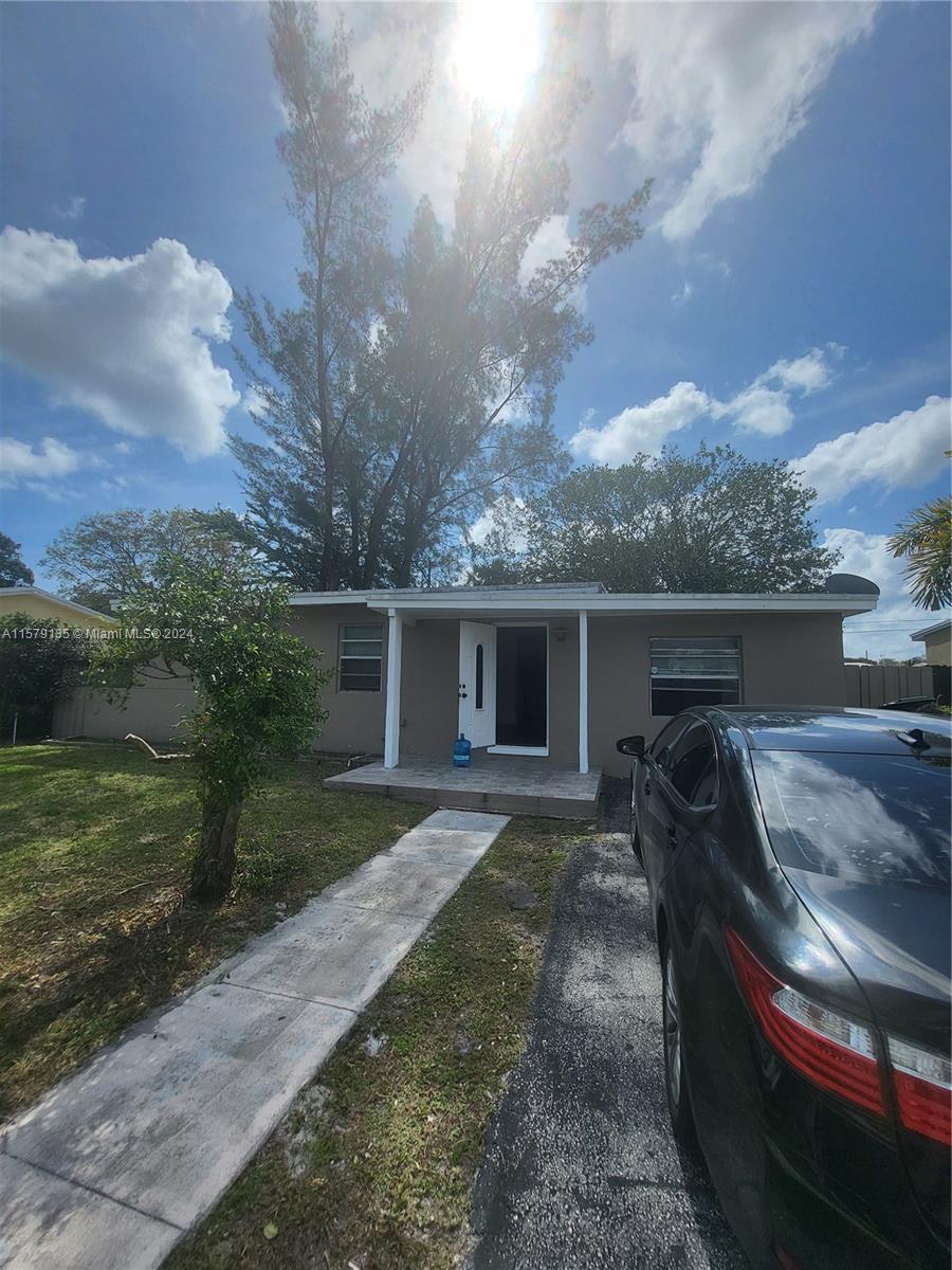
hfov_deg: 89.9
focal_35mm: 13
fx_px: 477
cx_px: 476
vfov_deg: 106.2
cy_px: 635
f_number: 2.2
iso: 32
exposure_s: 1/2604
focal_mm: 1.74
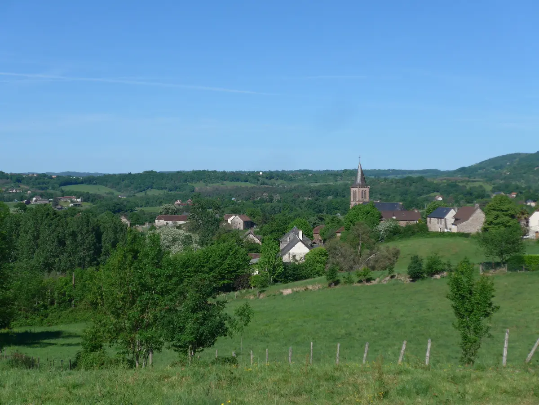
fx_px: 872
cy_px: 202
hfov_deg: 34.3
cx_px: 270
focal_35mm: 56
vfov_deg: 26.1
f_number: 3.5
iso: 80
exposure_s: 1/1600
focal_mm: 12
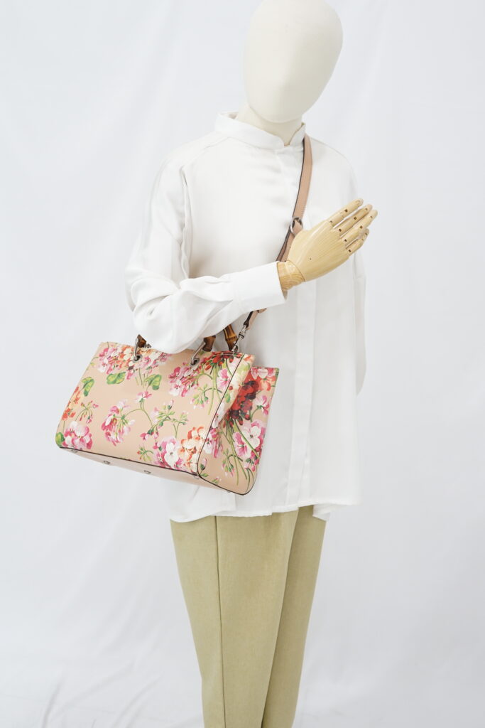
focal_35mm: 50
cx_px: 242
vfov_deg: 39.6
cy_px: 364
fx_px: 1010
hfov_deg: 27.0
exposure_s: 1/8
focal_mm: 50
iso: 640
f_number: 6.3
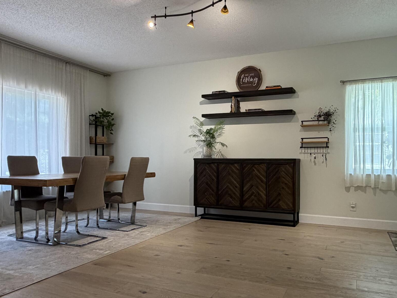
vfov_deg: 51.3
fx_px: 310
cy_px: 156
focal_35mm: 27
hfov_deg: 64.9
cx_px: 233
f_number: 2.2
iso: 250
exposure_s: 1/120
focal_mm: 2.22
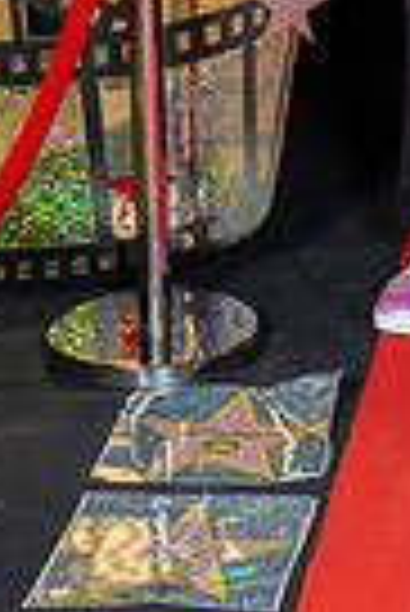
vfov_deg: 12.9
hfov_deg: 9.0
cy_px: -364
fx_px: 2539
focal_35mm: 149
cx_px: 644
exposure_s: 1/125
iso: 400
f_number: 8
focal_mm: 45
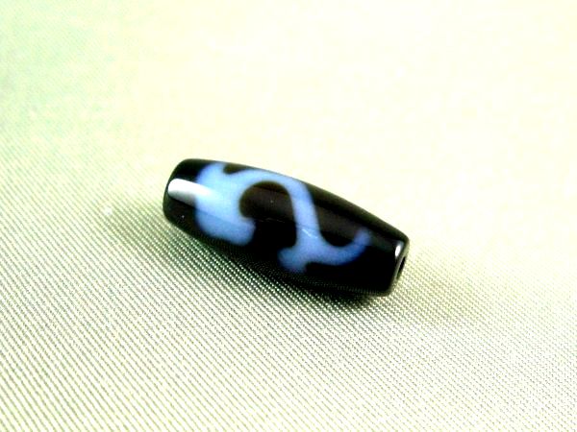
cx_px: 288
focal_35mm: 38
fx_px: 633
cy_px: 216
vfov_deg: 37.7
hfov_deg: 49.0
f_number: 2.8
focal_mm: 7.9
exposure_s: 1/80
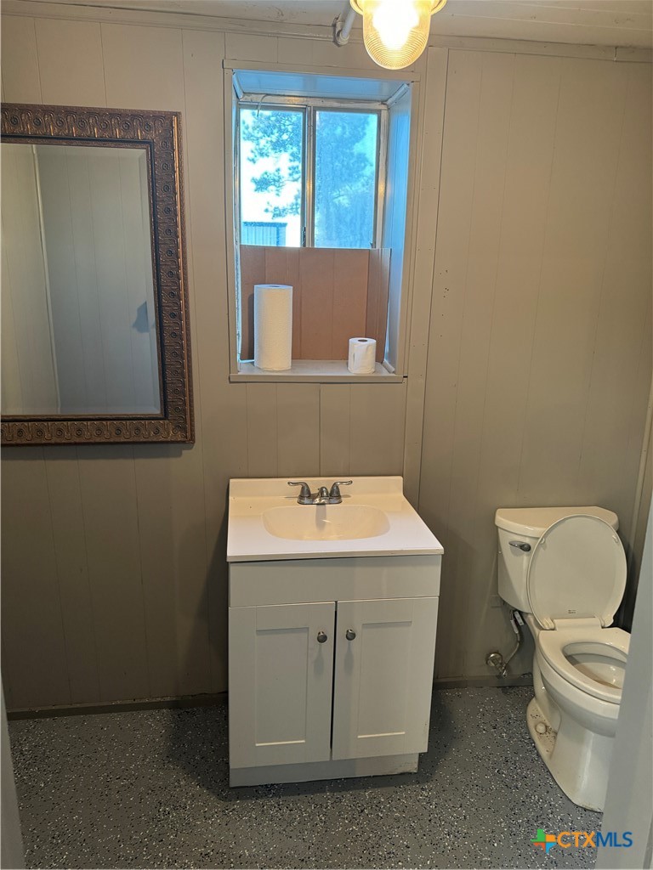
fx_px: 604
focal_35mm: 24
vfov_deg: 71.6
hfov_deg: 56.8
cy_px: 435
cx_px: 326
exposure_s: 1/60
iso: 500
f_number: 1.78
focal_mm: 6.86
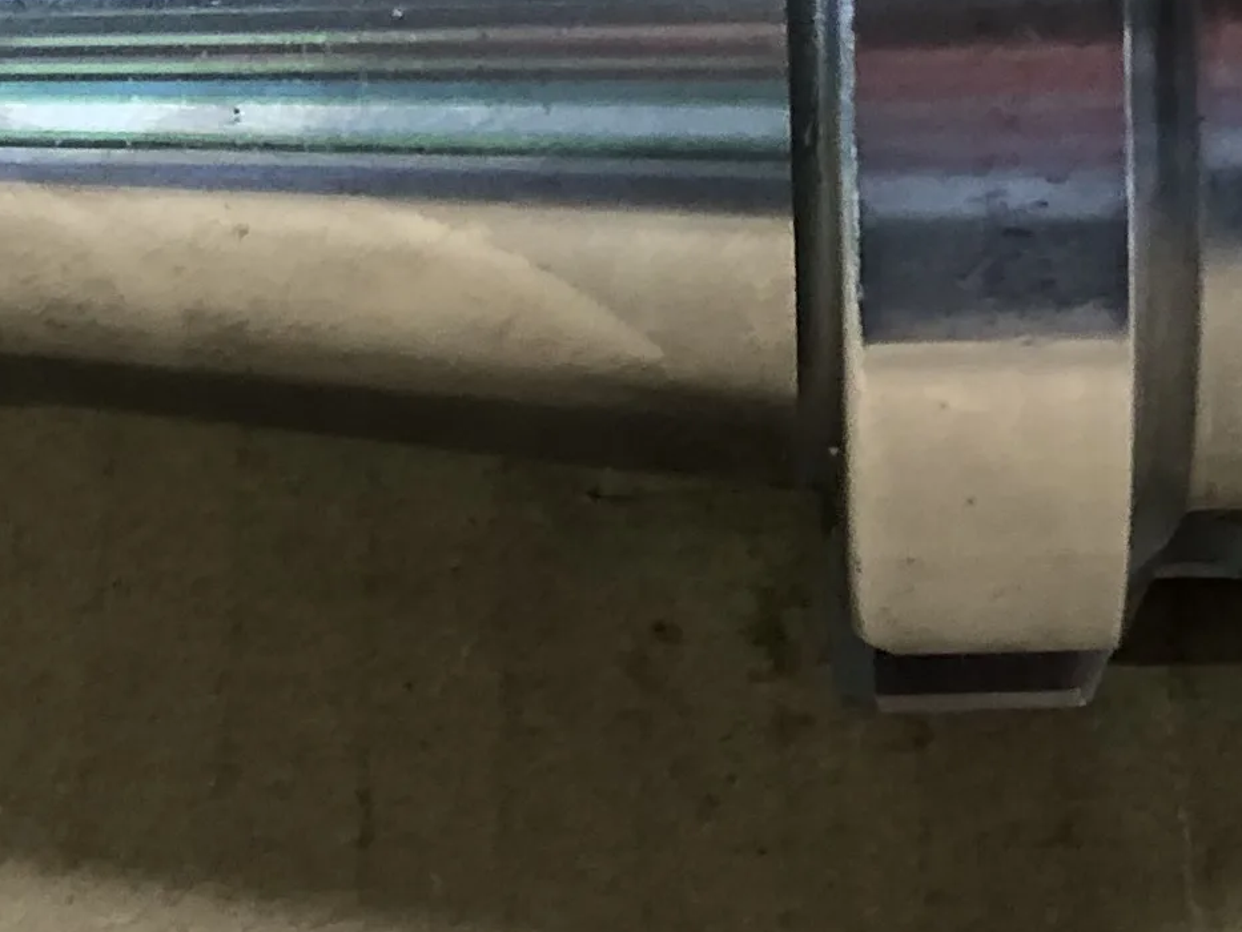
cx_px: 666
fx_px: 4342
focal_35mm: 121
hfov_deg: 16.3
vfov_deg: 12.0
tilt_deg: -48.2
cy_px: -177
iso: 64
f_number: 1.8
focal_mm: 3.99
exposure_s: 1/15
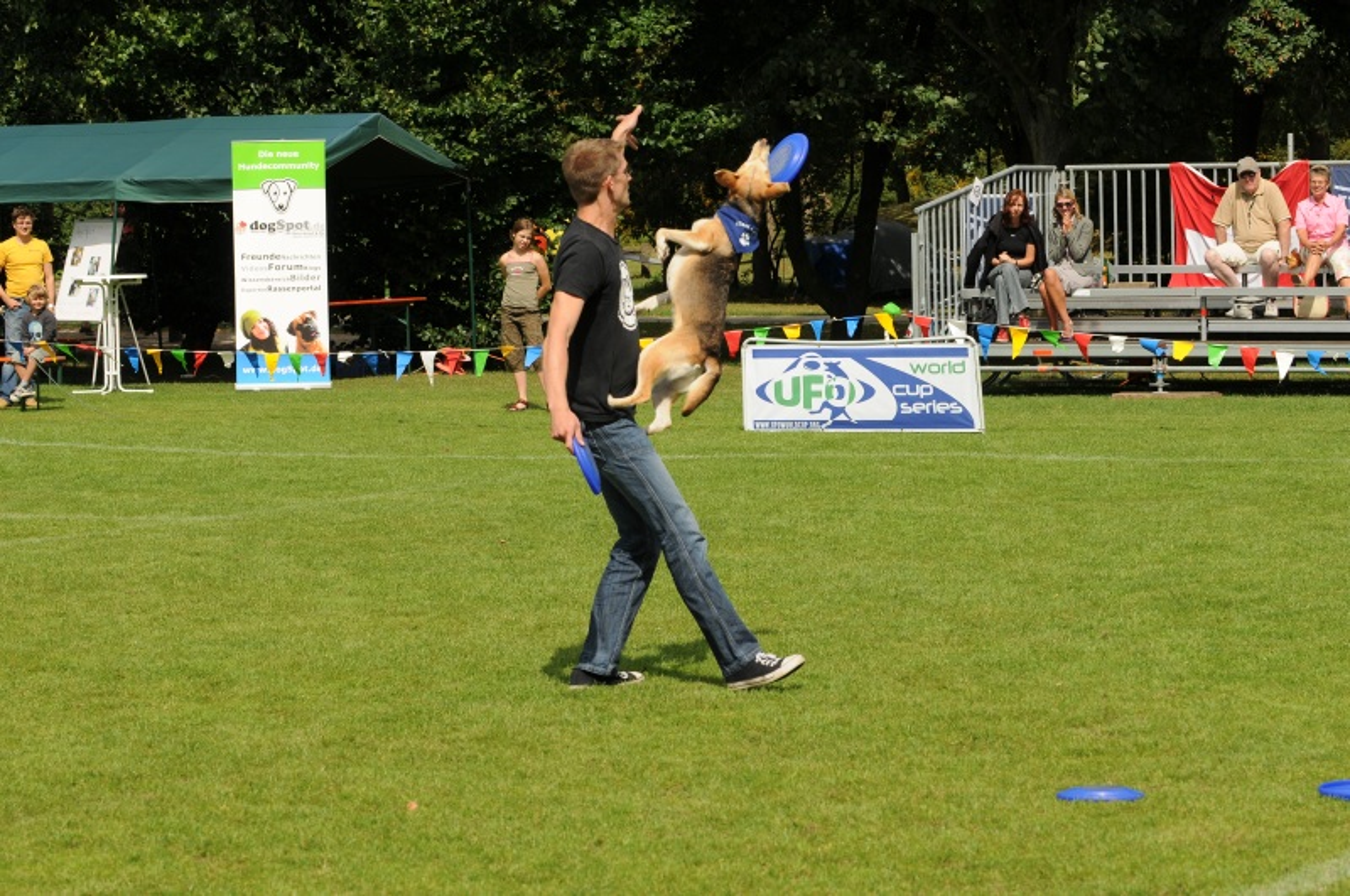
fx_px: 4494
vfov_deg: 11.4
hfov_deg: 17.1
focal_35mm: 120
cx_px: 675
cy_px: 448
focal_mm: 80
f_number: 7.1
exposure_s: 1/640
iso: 200
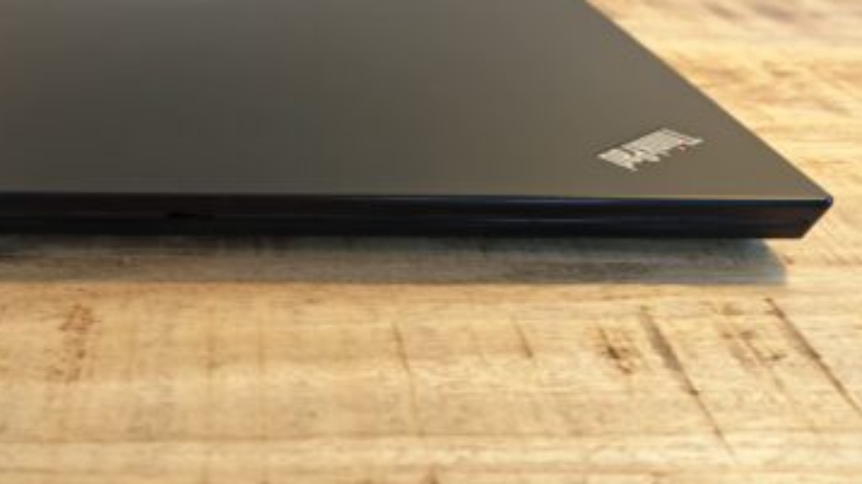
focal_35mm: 42
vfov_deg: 28.3
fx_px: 960
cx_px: 207
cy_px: 255
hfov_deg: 46.5
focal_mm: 6.55
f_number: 1.6
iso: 100
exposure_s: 1/50
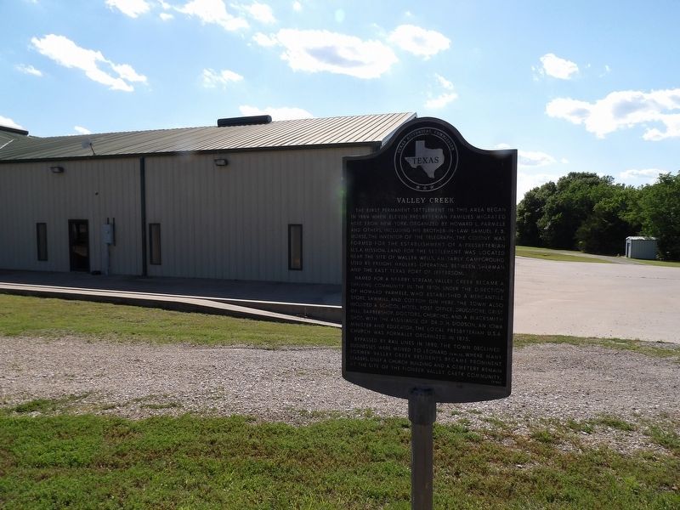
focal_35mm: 24
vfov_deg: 56.8
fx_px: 471
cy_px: 255
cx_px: 340
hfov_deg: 71.6
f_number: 4.6
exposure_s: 1/629
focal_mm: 4.3
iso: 100
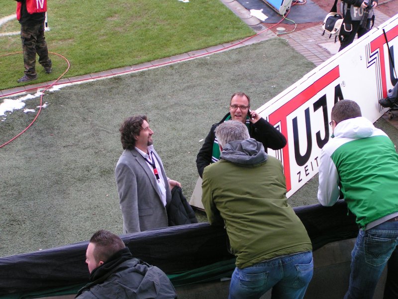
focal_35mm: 75
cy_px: 150
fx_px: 862
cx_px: 199
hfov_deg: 26.0
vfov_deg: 19.6
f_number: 3.2
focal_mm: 11.5
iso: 100
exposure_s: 1/80
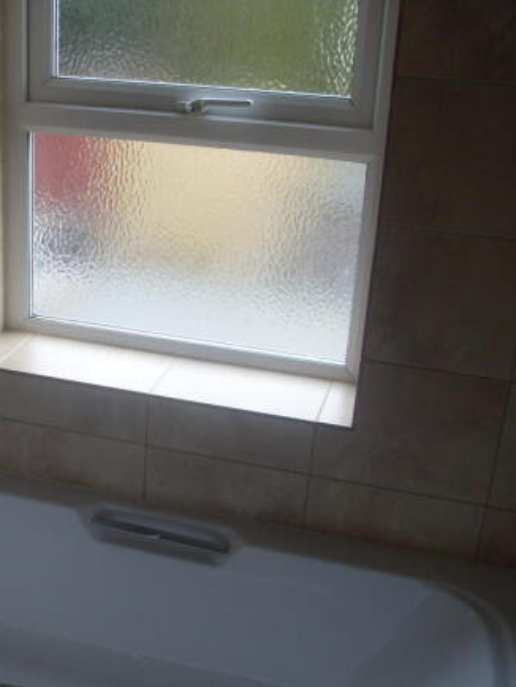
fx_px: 933
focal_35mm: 47
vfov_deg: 40.4
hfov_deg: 29.9
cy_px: 344
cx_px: 74
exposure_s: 1/125
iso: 80
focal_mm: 6.3
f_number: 2.8
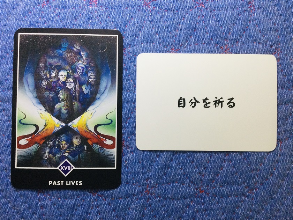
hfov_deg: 58.4
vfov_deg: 45.4
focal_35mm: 31
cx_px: 146
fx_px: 262
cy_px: 110
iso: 100
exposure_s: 1/30
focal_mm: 3.3
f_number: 2.4
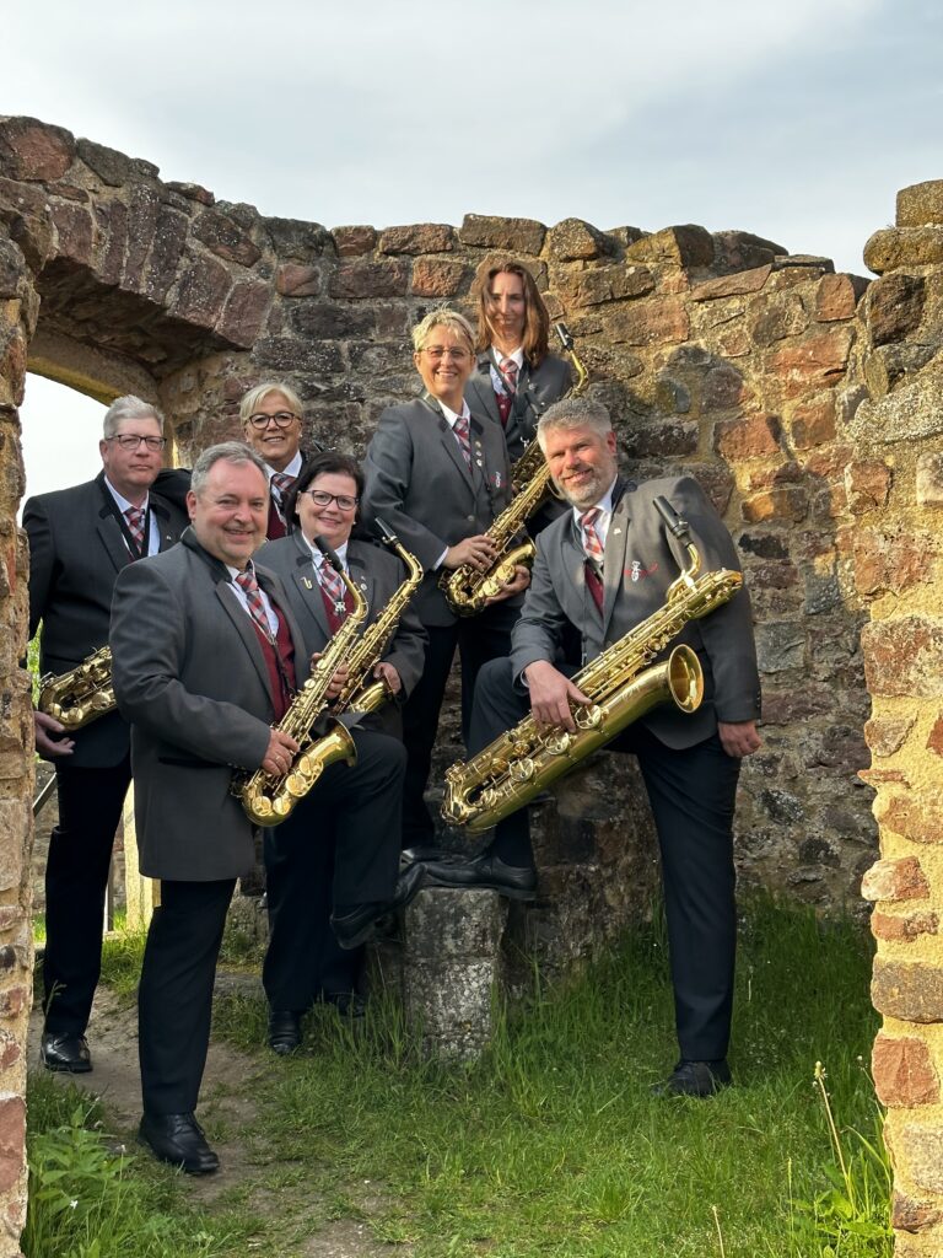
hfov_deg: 30.3
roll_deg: +0.8
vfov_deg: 39.7
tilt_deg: +1.4
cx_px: 472
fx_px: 1743
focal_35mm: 48
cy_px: 629
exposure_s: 1/642
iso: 64
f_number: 1.78
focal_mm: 6.86
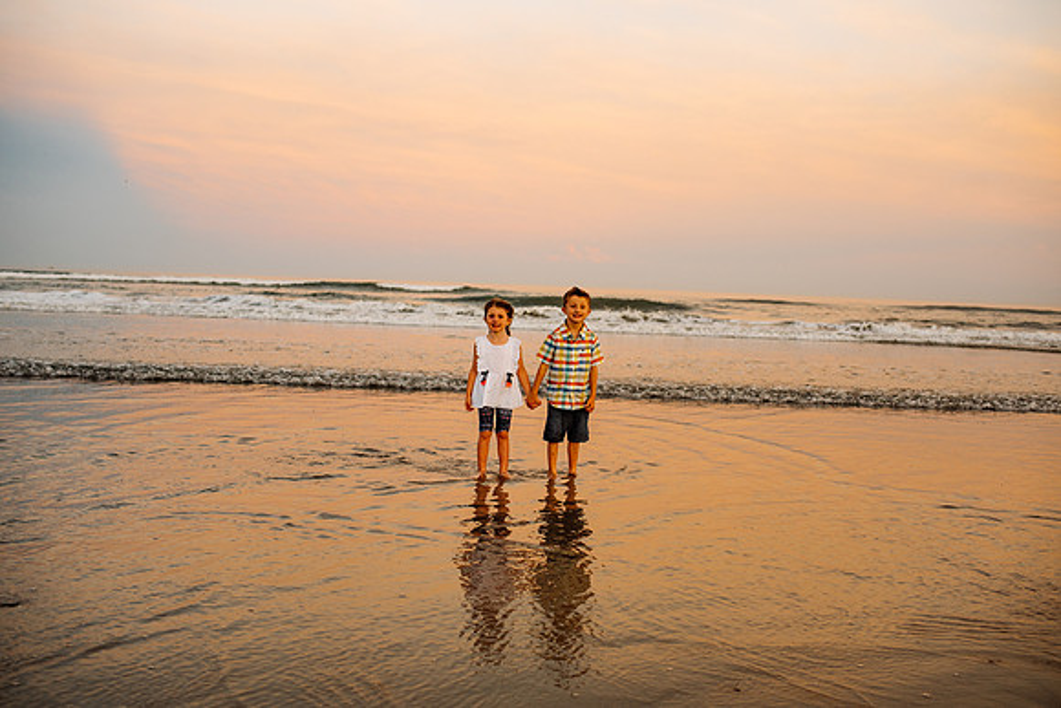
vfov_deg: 35.3
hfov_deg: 51.0
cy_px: 372
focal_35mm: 38
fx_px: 1113
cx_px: 530
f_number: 2.8
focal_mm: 35
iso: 320
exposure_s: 1/250
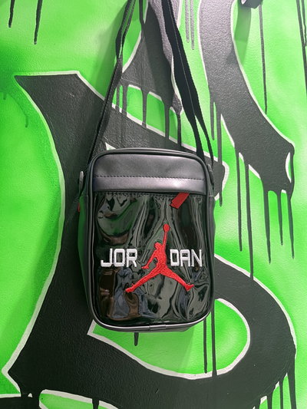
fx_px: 307
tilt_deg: +9.1
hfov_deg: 53.1
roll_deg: +0.4
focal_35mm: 26
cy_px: 204
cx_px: 154
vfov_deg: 67.3
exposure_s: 1/50
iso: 400
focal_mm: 5.1
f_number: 1.6
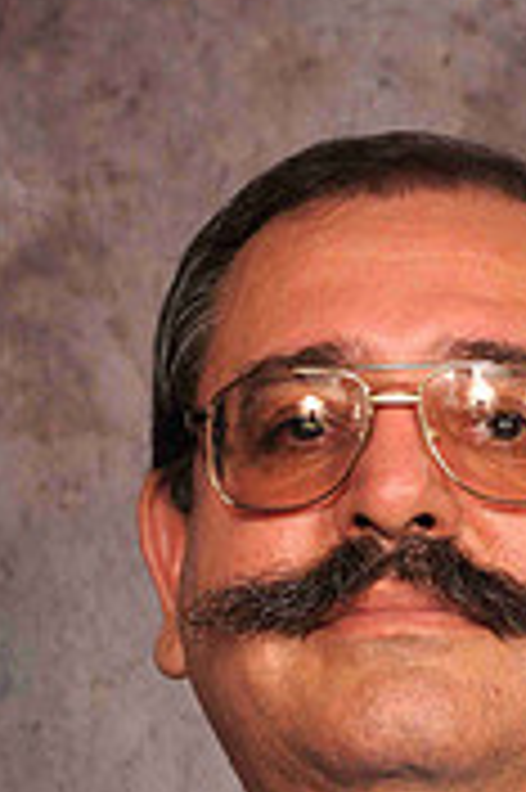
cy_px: 796
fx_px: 4875
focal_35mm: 222
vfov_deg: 9.2
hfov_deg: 6.2
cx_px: 402
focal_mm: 58
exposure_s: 1/125
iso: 200
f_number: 5.6
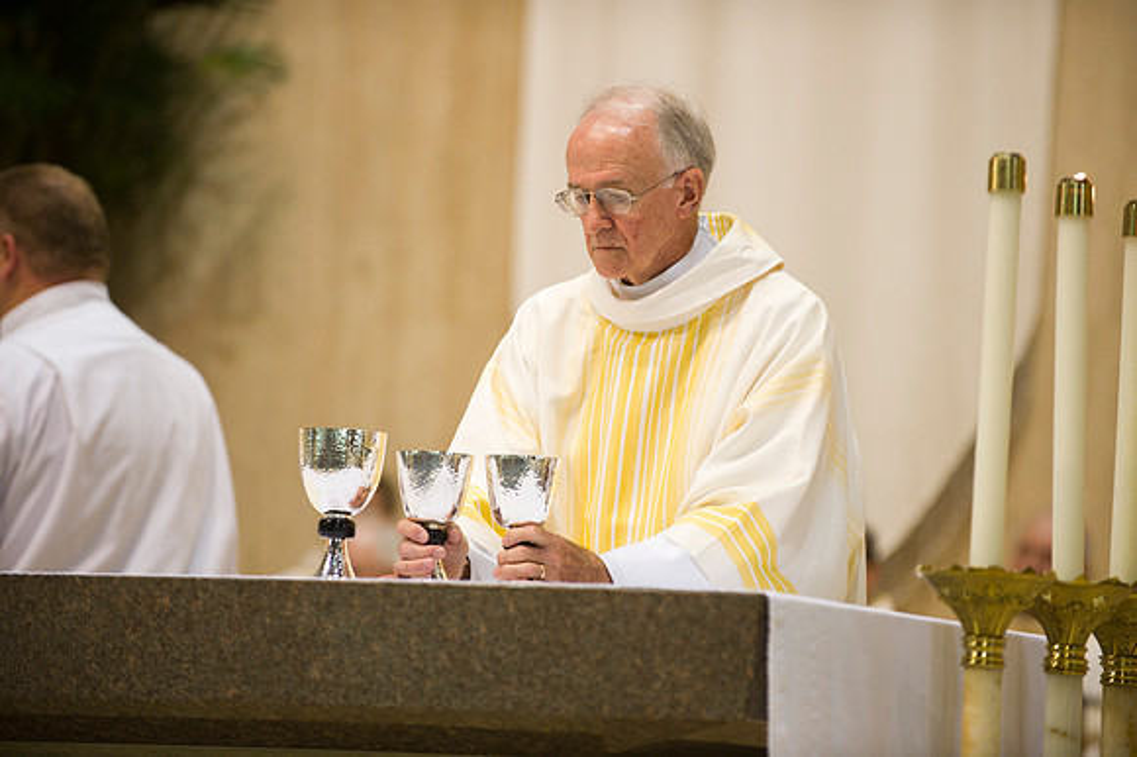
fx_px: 6313
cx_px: 568
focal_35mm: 200
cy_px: 378
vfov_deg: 6.9
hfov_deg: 10.3
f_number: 2.8
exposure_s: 1/160
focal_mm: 200
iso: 2000
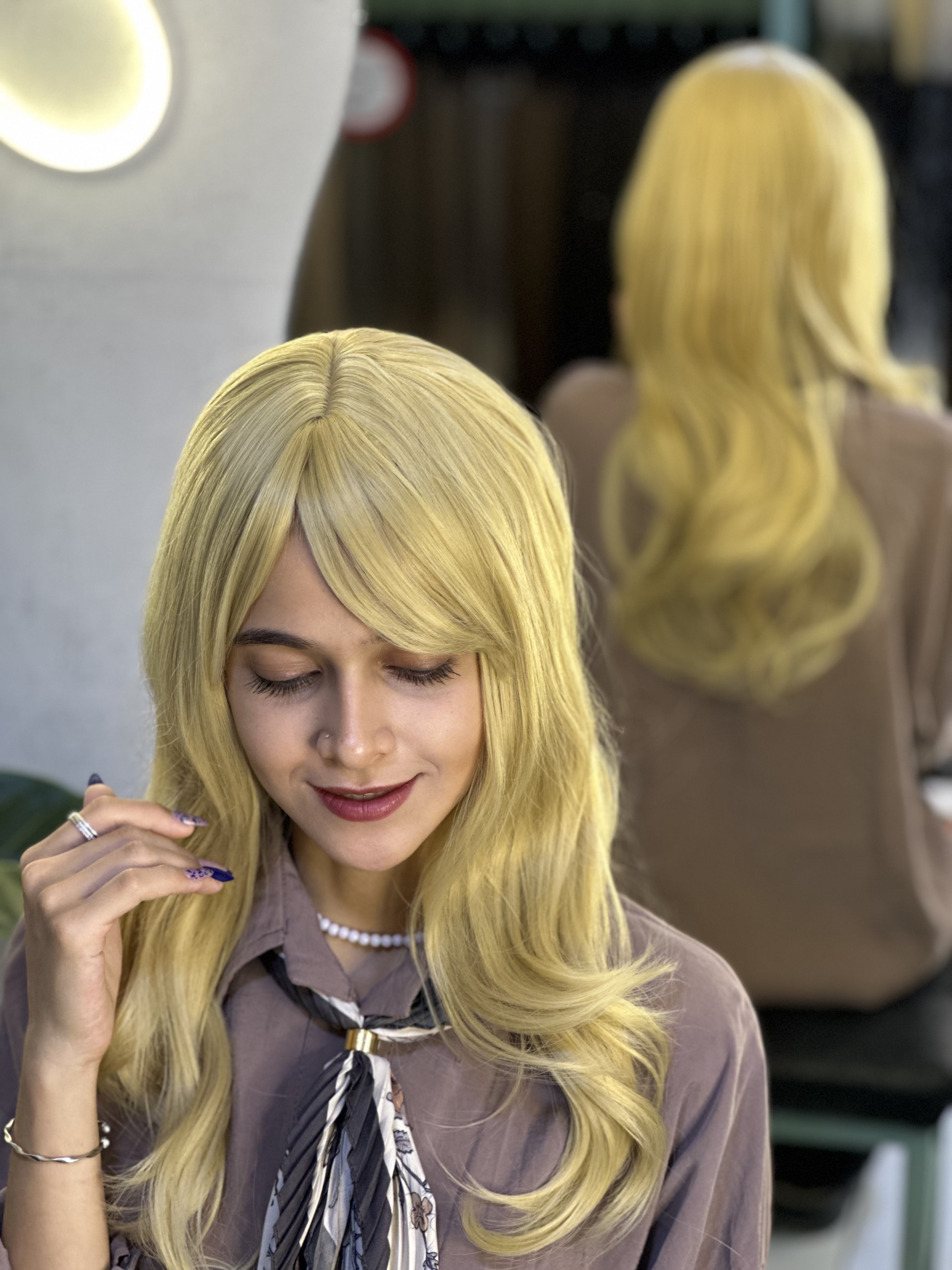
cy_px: 635
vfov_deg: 25.3
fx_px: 2824
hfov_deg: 19.1
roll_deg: +0.7
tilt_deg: -16.5
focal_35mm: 77
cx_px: 476
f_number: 2.8
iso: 160
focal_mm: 9
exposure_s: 1/40
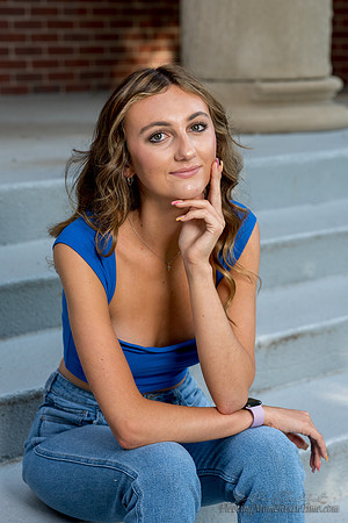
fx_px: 1015
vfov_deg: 28.8
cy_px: 262
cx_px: 174
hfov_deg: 19.5
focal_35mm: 70
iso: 100
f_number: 4
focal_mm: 70
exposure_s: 1/160
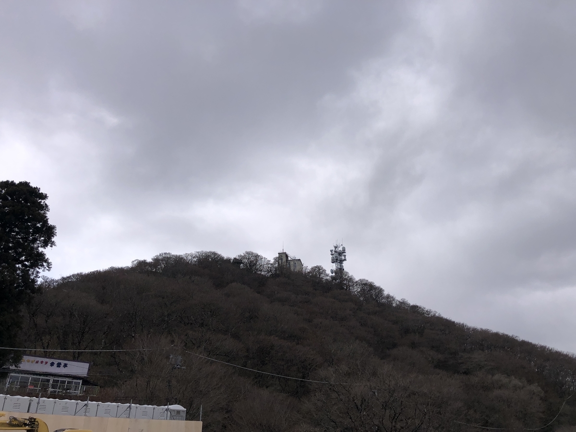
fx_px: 466
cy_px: 216
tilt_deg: +28.9
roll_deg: -1.4
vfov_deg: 49.7
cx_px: 288
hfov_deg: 63.4
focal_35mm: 28
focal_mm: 3.99
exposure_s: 1/3003
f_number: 1.8
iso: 20
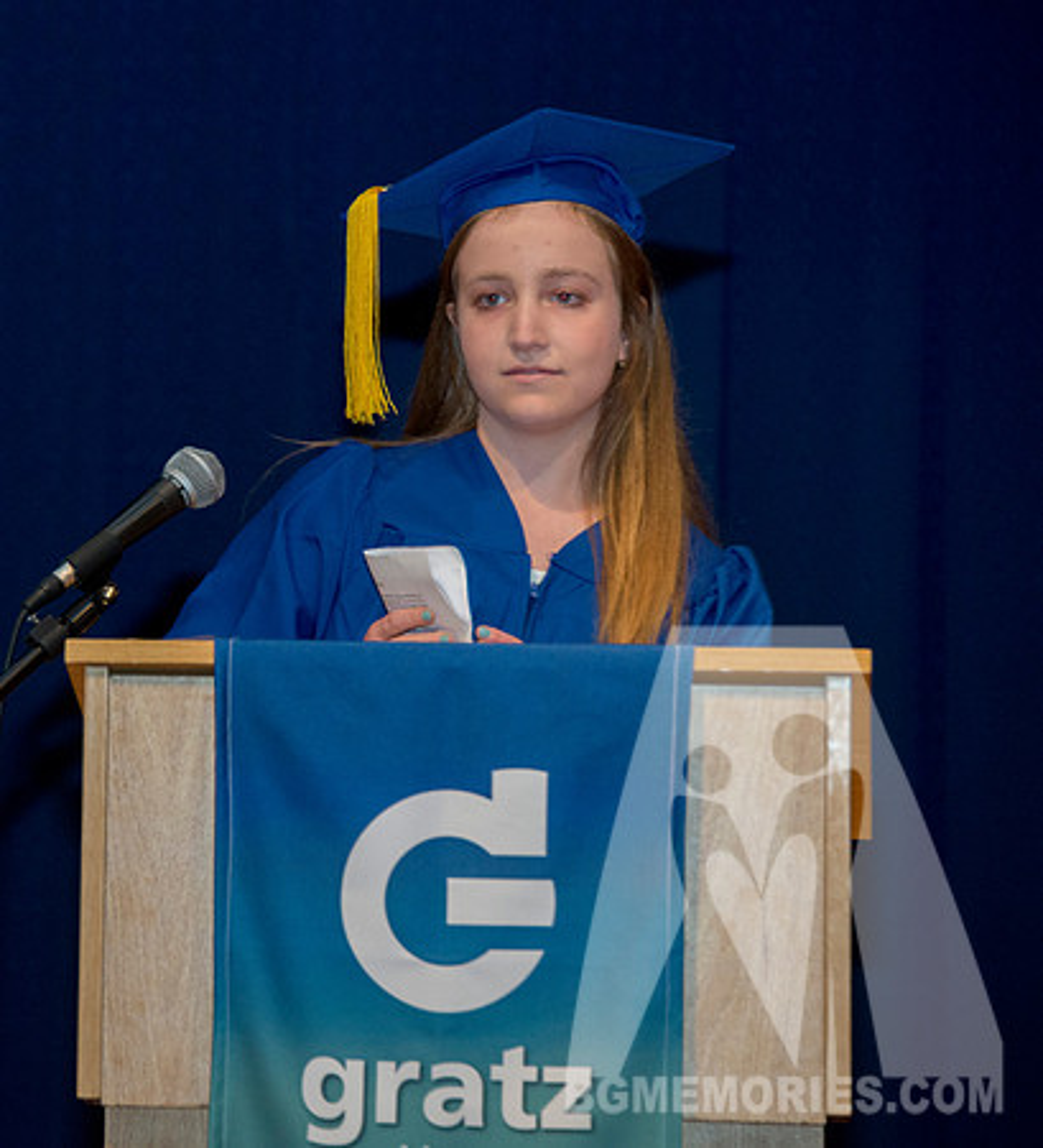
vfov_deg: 7.3
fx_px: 9004
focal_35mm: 251
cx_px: 224
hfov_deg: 6.6
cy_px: 519
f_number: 5.6
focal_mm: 170
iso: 2000
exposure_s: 1/80
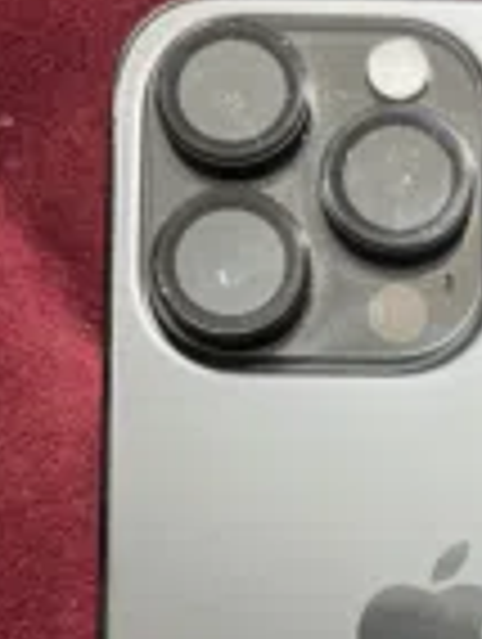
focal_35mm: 73
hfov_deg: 19.4
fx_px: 1351
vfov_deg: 25.5
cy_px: 612
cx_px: 518
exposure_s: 1/60
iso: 320
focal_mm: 5.7
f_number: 1.5
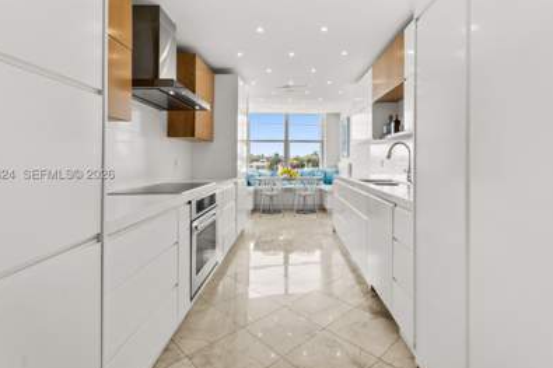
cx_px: 283
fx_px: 261
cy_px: 176
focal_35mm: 17
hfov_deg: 93.3
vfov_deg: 70.4
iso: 250
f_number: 11
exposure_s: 1/30
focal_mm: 14
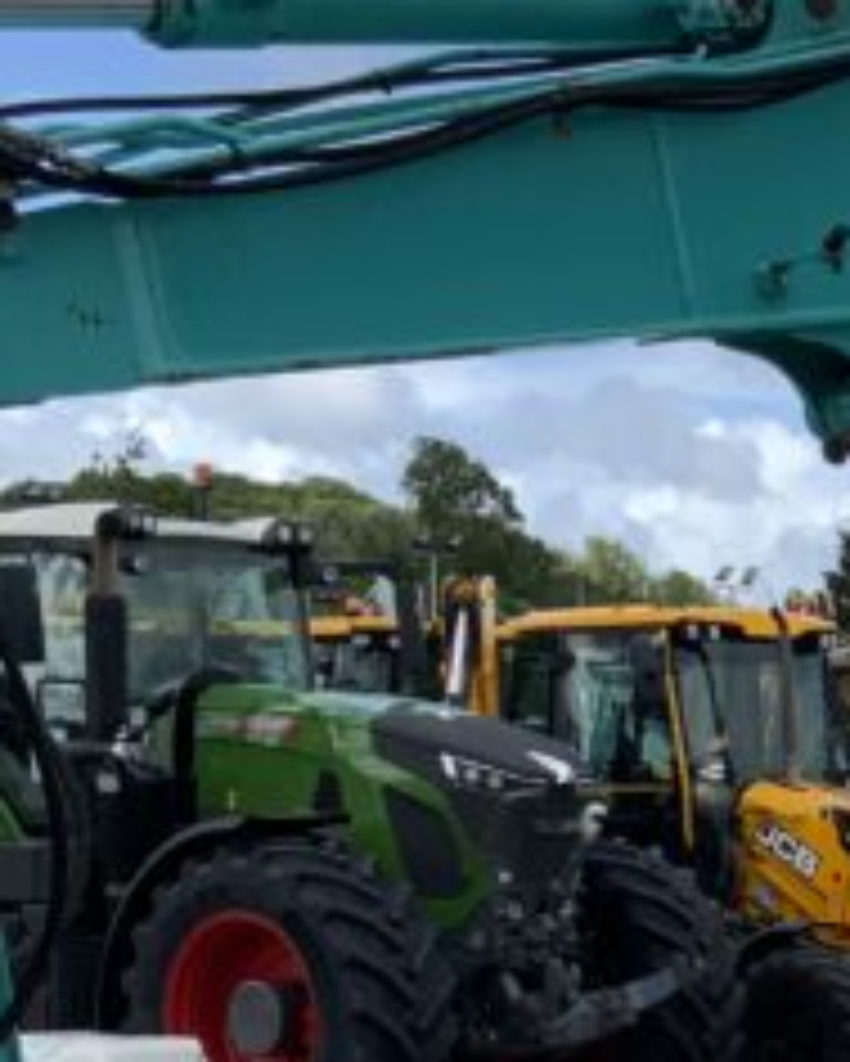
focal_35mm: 123
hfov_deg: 12.1
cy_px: 1076
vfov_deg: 15.3
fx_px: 3865
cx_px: 1147
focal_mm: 3
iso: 16
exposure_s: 1/1342
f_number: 1.8
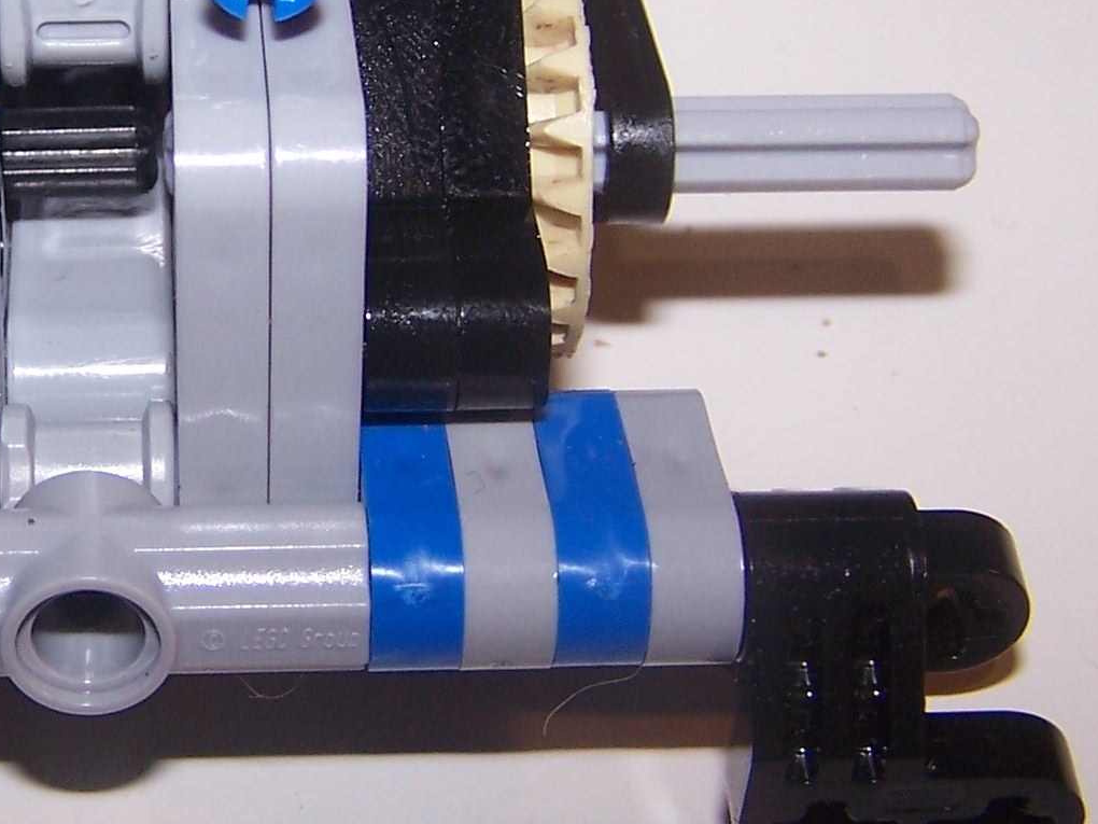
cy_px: 227
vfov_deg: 15.3
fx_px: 3045
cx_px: 102
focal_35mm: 96
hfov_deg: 20.0
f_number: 2.8
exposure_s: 1/60
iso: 80
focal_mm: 6.3
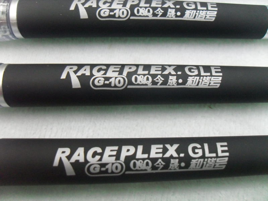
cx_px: 134
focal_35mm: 35
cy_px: 100
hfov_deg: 52.6
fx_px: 271
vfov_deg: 40.7
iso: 400
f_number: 2.8
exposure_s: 1/30
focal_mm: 6.2
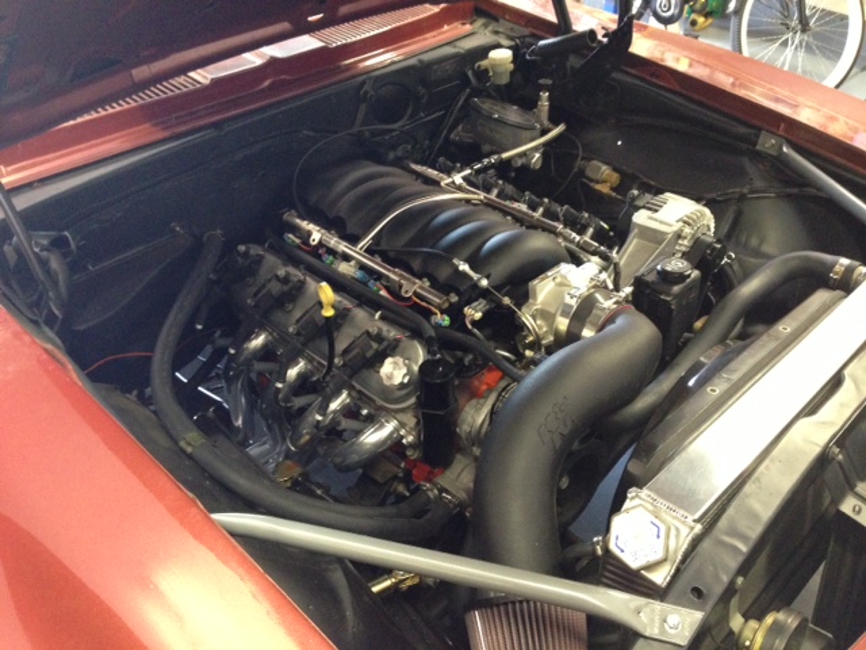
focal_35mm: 33
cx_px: 433
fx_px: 826
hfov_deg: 55.4
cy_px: 325
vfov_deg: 42.9
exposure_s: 1/20
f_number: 2.4
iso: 400
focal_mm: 4.13
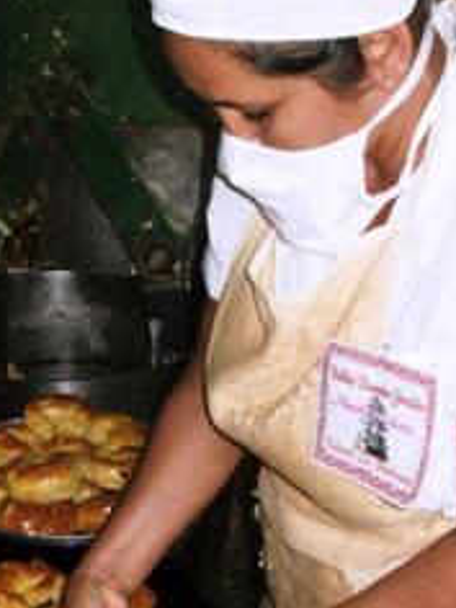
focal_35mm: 61
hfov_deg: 23.6
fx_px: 1071
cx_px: 85
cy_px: 466
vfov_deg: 31.1
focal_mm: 6.3
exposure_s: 1/30
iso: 125
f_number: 3.5
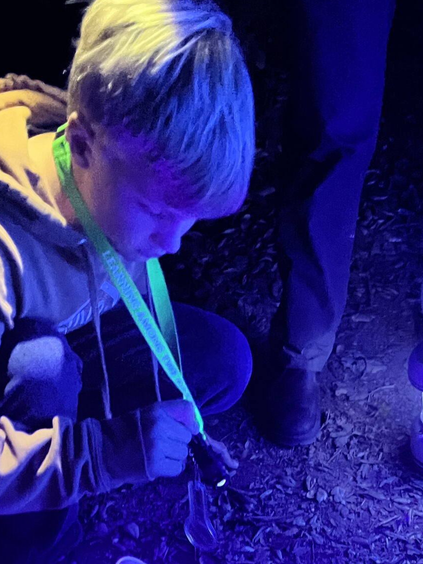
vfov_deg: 30.2
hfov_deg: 24.7
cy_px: 580
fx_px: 961
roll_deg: -0.8
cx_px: 274
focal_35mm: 59
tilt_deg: -42.3
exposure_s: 1/29
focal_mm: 5.1
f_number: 1.6
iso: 1000
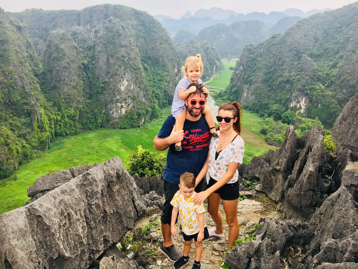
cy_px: 134
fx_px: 300
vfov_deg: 48.2
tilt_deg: -19.9
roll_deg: -0.4
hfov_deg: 61.7
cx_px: 179
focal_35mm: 29
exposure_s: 1/363
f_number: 2.2
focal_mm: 4.15
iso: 25
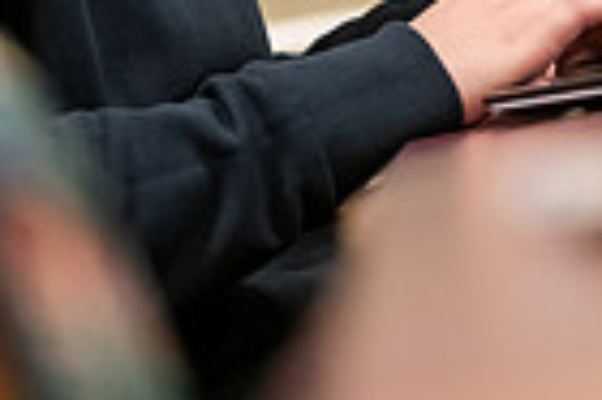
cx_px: 383
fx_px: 9019
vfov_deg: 2.5
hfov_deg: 3.8
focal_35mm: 540
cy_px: -372
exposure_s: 1/200
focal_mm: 130
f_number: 2.8
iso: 2500
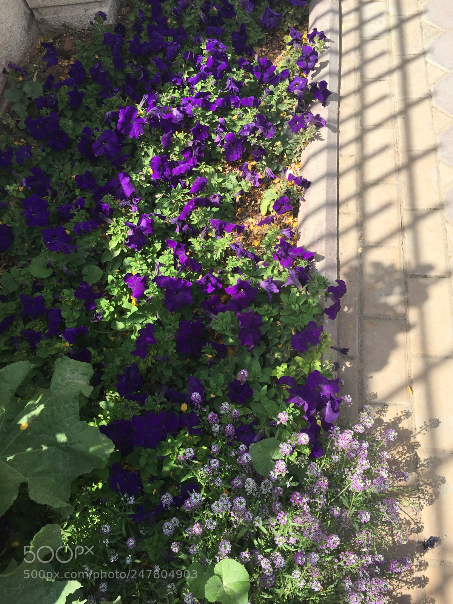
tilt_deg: -59.3
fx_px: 506
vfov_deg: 61.7
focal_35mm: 29
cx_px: 226
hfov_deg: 48.2
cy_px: 302
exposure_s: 1/942
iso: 32
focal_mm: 4.15
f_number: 2.2
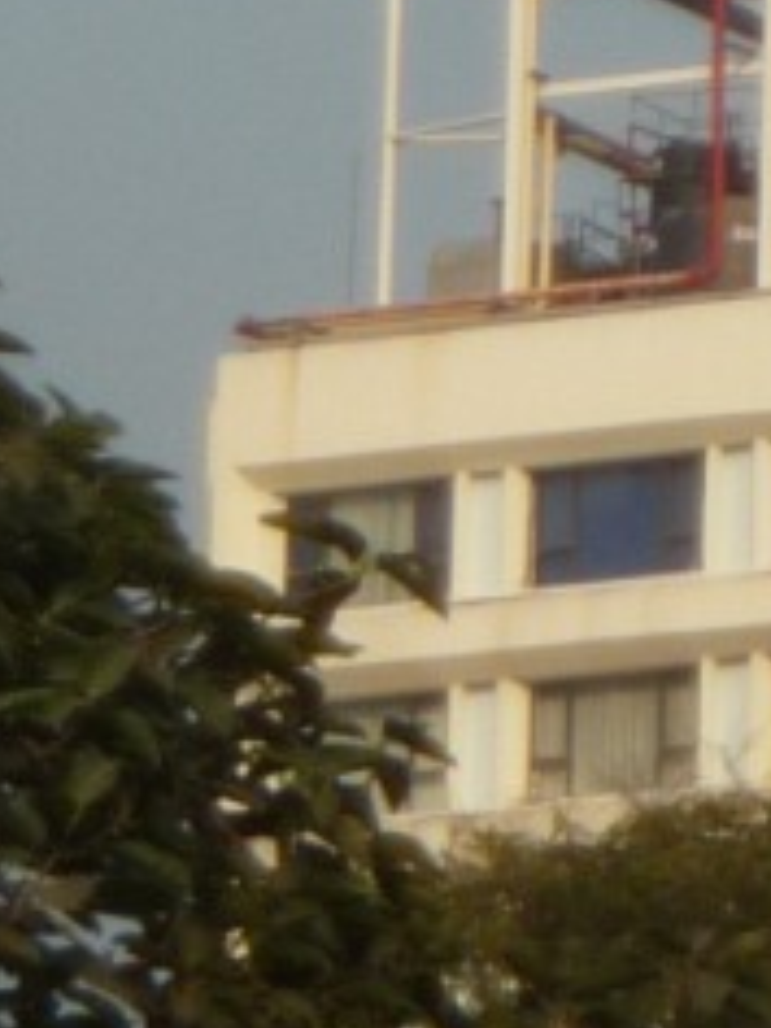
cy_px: -584
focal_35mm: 763
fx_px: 22659
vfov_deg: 2.6
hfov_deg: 1.9
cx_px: 1376
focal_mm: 22
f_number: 5.9
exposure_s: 1/400
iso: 100
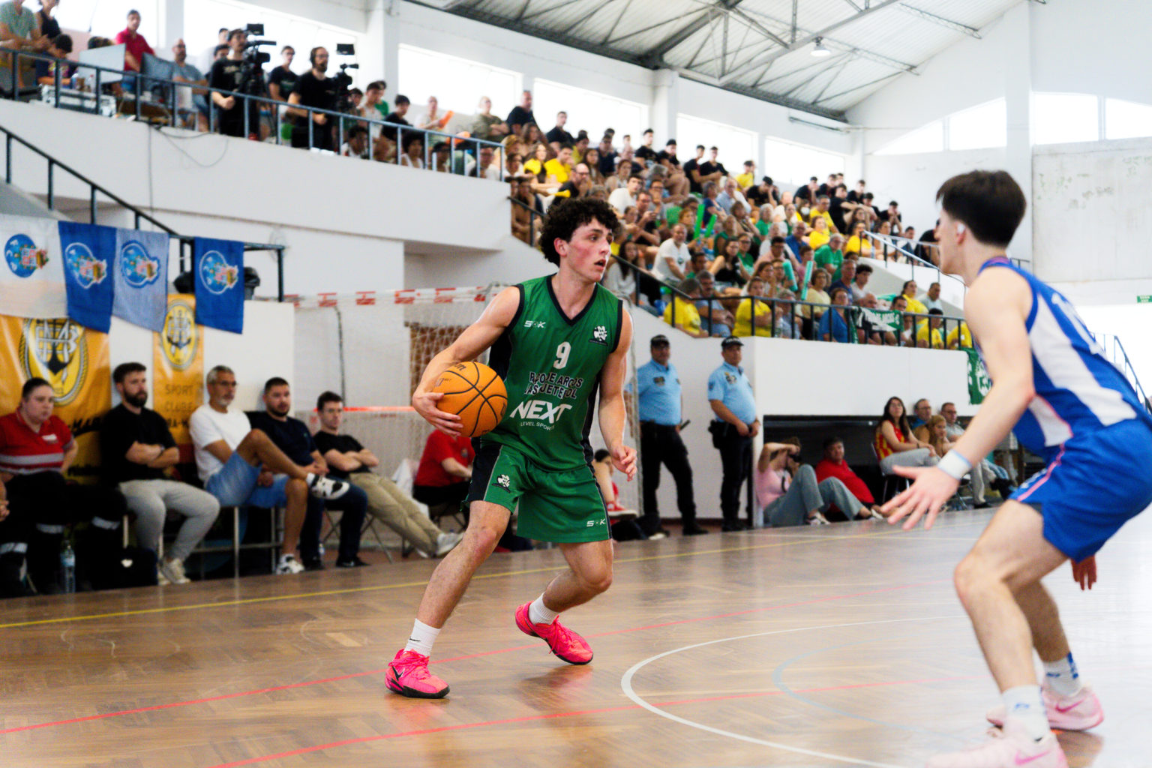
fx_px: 2272
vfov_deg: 19.2
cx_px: 576
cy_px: 384
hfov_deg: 28.5
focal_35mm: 71
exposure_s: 1/2000
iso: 3200
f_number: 2.8
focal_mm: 71
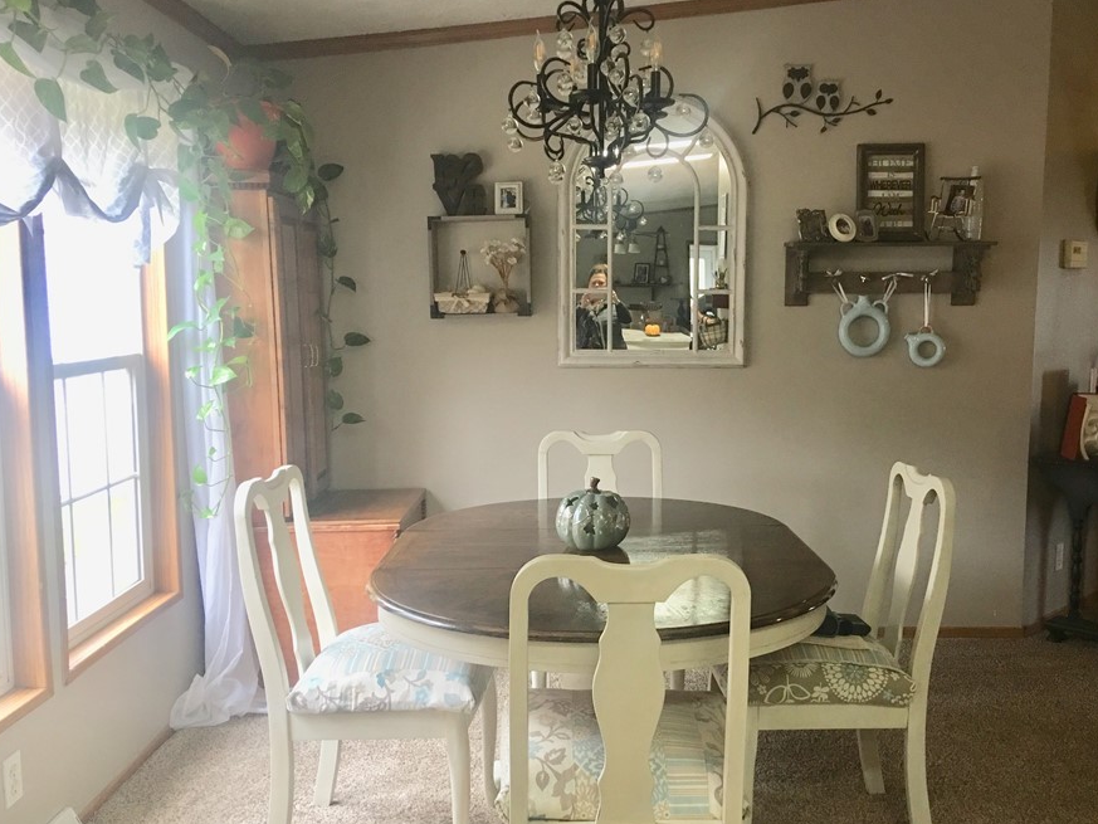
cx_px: 630
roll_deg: -0.4
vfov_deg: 41.8
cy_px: 438
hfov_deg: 53.7
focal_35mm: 34
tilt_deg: -6.4
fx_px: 1079
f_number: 2.2
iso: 64
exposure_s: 1/15
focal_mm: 4.15
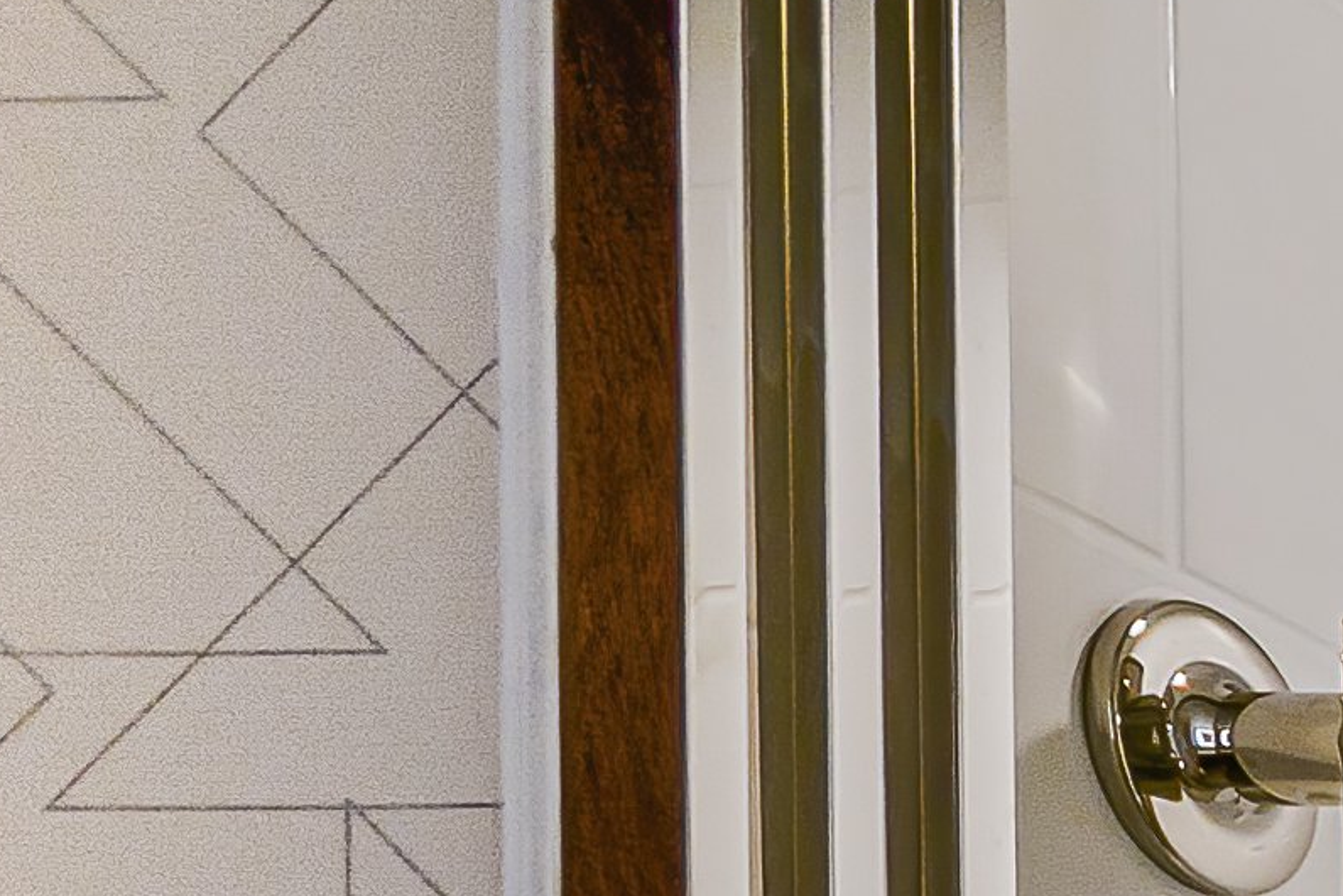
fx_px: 4700
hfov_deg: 10.0
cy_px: 2303
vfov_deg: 9.4
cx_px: 4438
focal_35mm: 126
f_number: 9
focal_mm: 12
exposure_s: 1/20
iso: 320
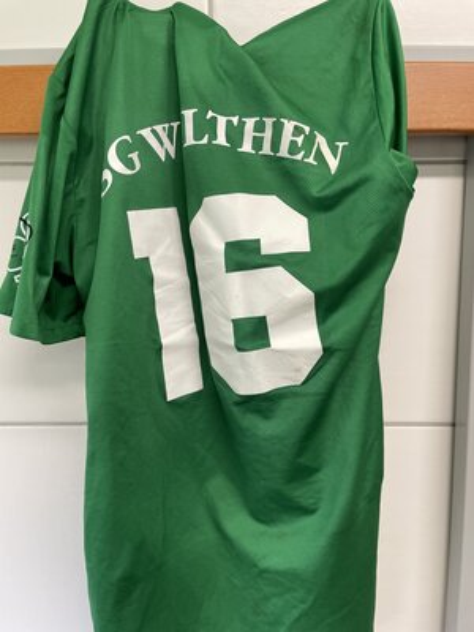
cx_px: 237
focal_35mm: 26
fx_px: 475
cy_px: 316
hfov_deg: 53.1
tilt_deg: -6.1
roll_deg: -0.5
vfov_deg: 67.3
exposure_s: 1/121
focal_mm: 4.2
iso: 125
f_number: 1.6
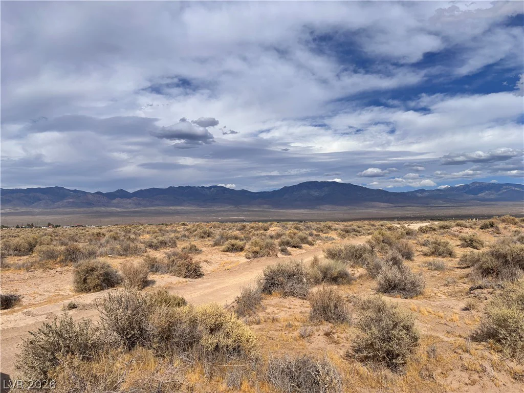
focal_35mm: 26
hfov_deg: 67.3
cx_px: 262
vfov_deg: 53.1
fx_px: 394
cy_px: 196
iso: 50
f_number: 1.6
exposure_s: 1/7692
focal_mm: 5.96
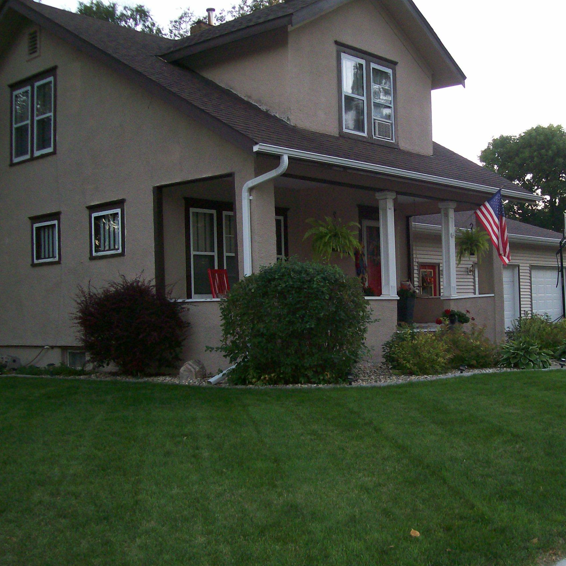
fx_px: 795
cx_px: 362
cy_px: 286
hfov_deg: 38.9
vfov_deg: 39.2
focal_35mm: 43
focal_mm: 6
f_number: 2.7
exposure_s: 1/64
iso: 140
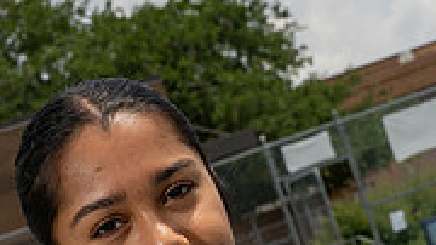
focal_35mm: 149
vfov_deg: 7.7
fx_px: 1722
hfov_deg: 14.4
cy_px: 536
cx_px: 177
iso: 100
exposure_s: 1/250
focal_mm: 57
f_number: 11
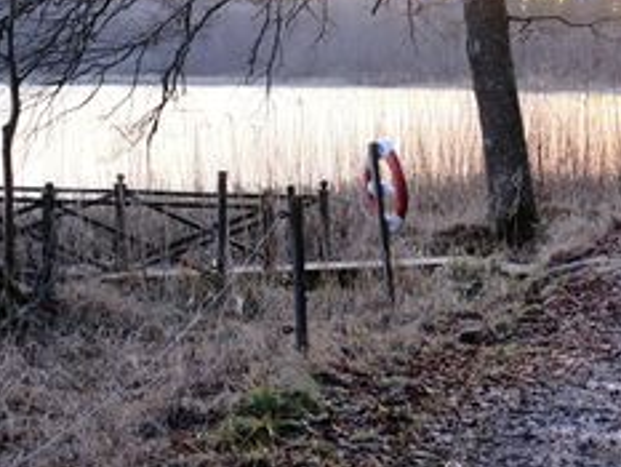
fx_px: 2010
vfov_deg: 13.2
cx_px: 592
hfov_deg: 17.2
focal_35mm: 112
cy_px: 244
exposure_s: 1/100
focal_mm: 35
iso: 400
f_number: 3.6
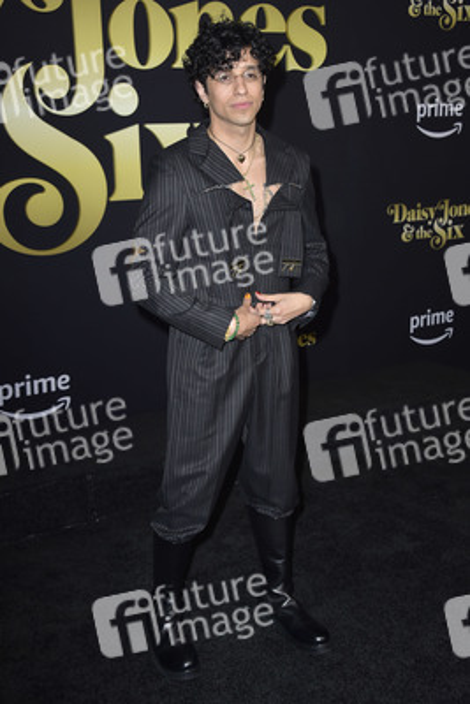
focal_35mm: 45
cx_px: 235
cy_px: 352
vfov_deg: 43.6
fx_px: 880
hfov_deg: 29.9
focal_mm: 45
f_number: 6.3
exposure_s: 1/250
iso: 400
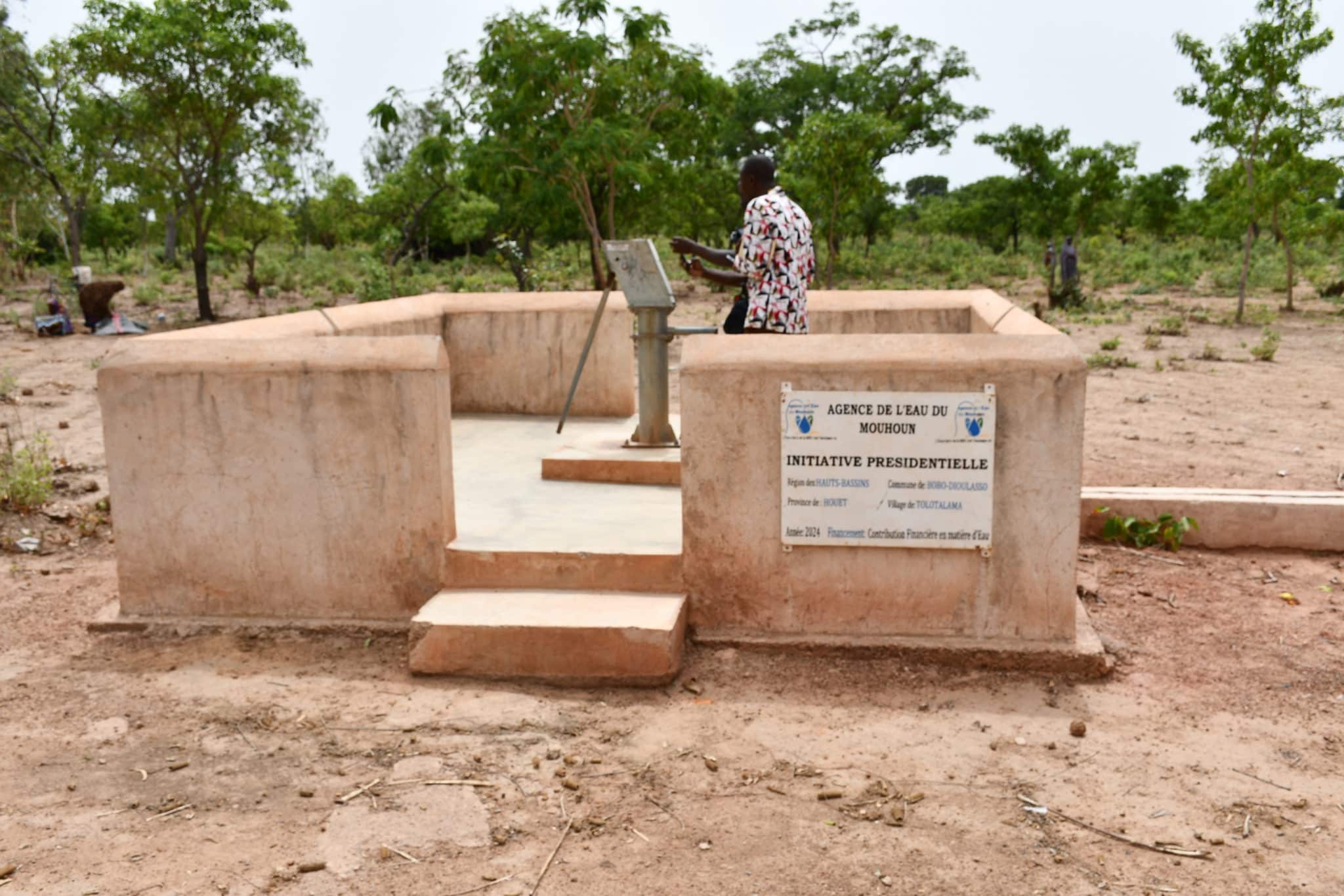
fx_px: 1269
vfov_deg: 38.9
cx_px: 672
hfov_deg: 55.8
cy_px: 448
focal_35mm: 34
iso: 100
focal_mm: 23
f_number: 9
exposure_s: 1/320
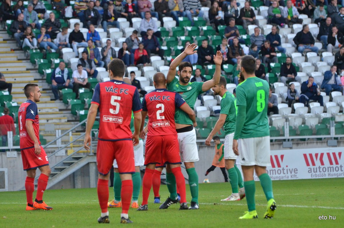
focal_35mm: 292
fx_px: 2789
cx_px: 172
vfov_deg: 4.7
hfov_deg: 7.1
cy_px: 114
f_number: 5.3
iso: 2000
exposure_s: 1/1250
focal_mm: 195
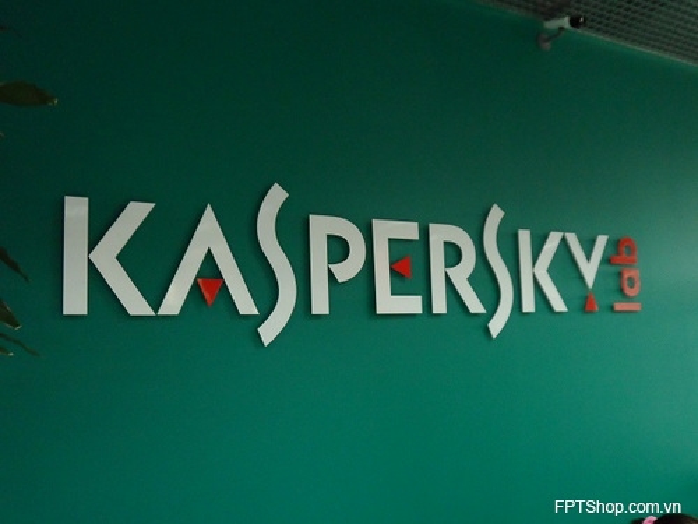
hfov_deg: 52.6
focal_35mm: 35
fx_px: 706
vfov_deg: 40.7
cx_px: 349
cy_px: 262
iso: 480
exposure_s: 1/20
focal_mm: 6.5
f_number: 3.5
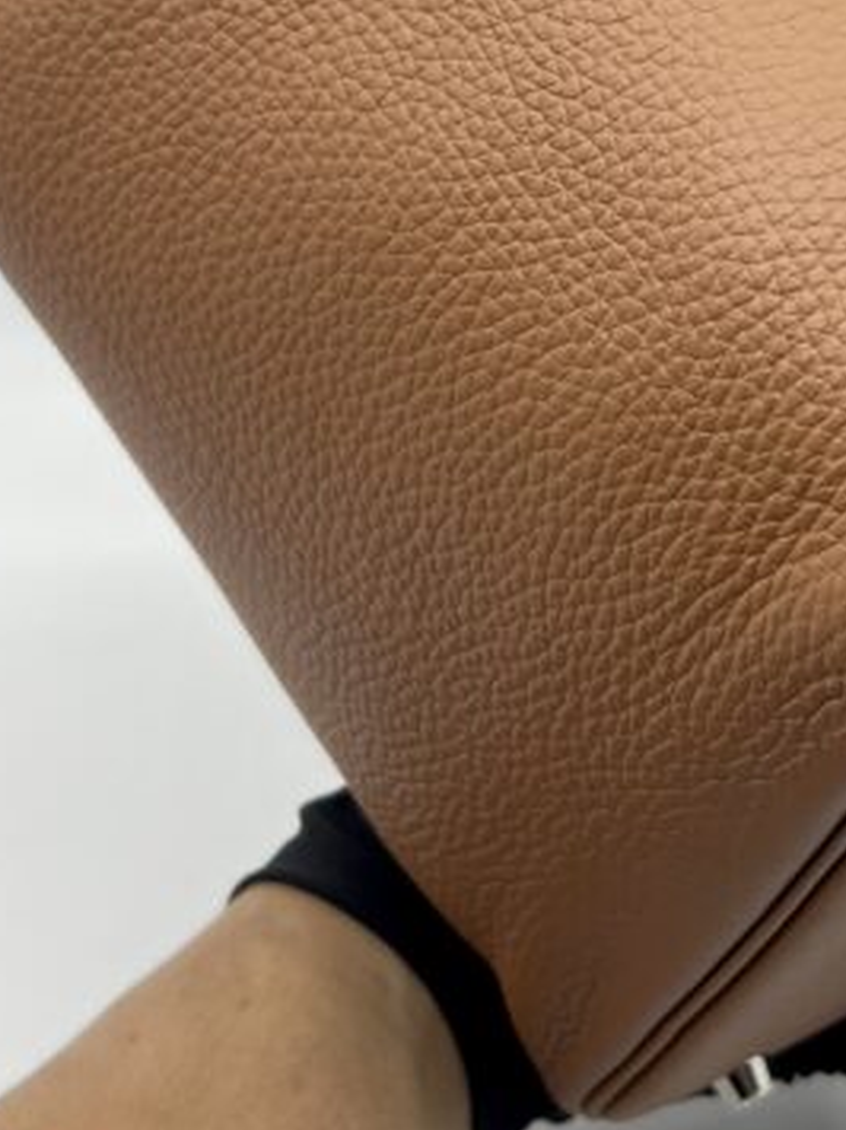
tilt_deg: -27.6
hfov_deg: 19.3
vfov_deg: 25.5
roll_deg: +1.4
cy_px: 223
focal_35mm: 75
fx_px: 2445
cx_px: 770
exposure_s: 1/100
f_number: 1.5
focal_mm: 5.7
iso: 40
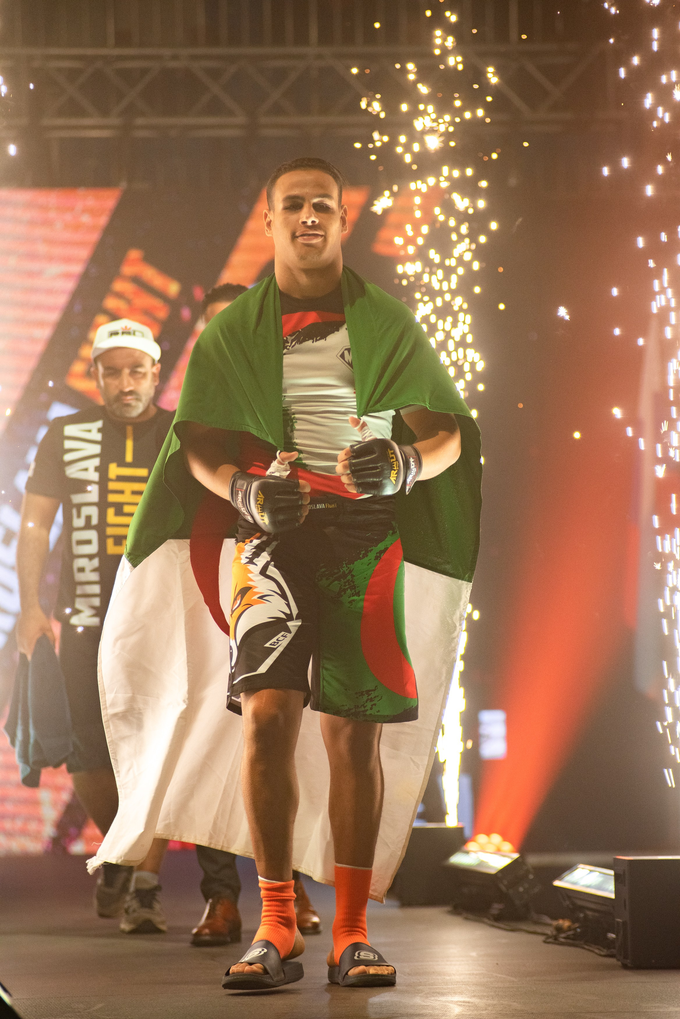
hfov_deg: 8.6
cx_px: 340
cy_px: 510
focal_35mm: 160
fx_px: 4529
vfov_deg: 12.8
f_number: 4
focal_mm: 160
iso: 1400
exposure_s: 1/640
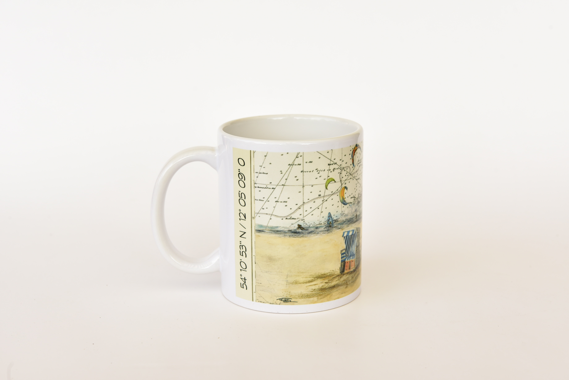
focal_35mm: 60
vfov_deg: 22.6
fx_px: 949
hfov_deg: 33.4
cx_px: 284
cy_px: 190
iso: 400
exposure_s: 1/125
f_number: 8
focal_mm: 60
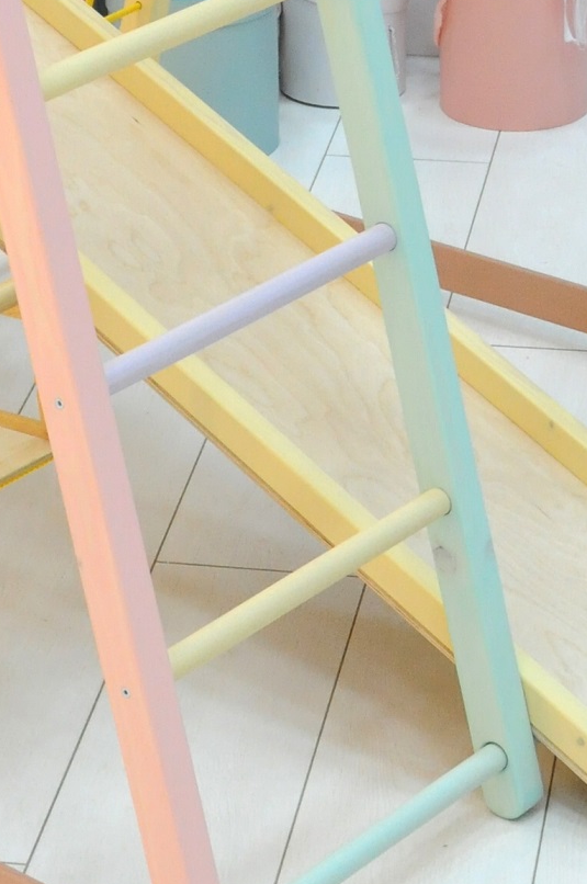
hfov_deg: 10.2
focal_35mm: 134
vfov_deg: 15.1
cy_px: 14
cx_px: 119
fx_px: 3287
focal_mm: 24
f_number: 5.6
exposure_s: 1/60
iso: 1000
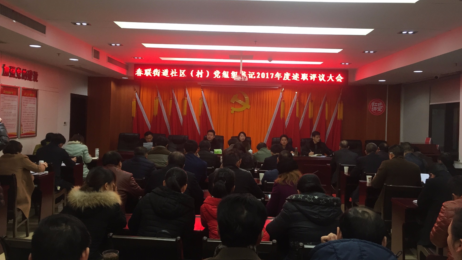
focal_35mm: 32
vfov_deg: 36.6
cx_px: 233
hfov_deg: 61.0
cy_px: 114
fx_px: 392
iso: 50
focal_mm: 4.15
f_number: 2.2
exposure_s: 1/33
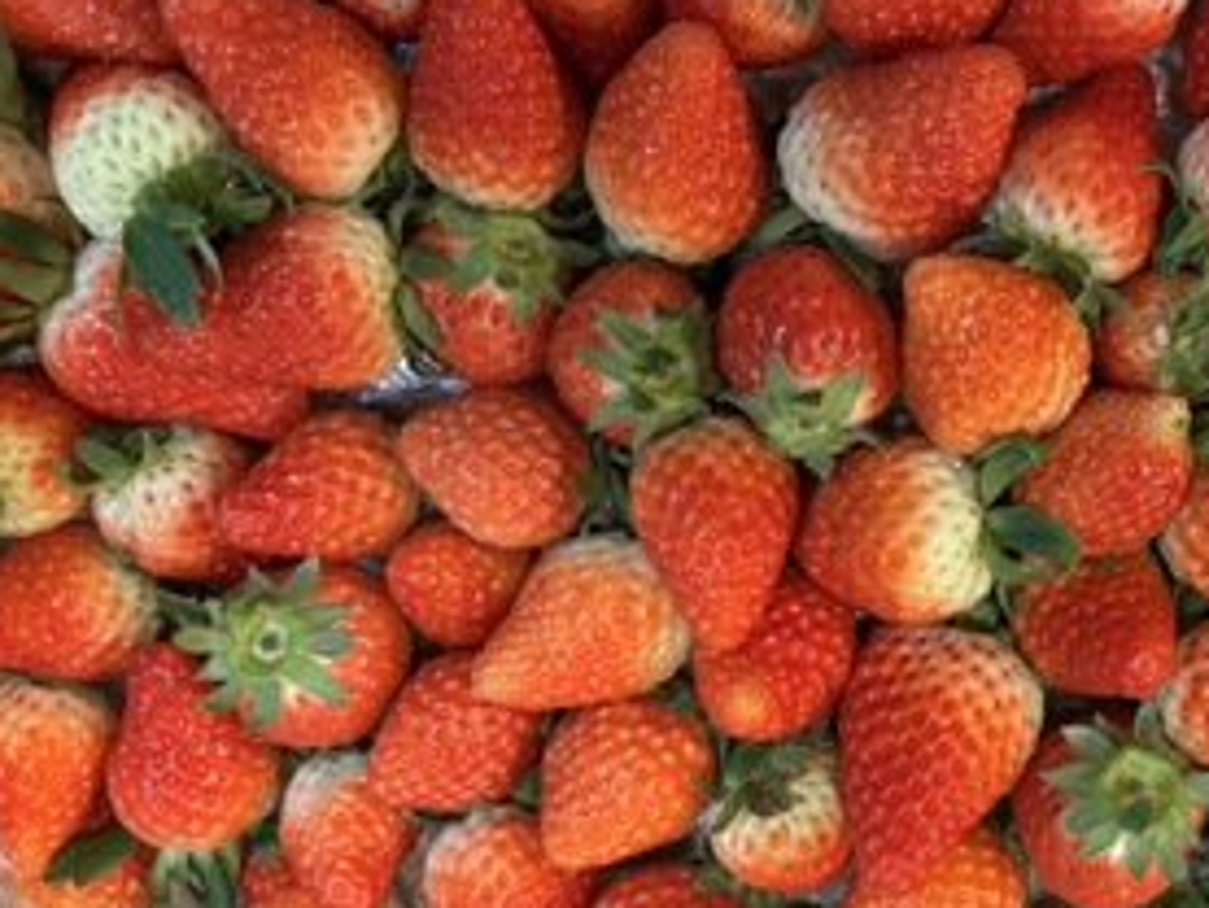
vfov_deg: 32.0
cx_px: 923
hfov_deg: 40.7
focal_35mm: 45
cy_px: 589
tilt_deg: -75.2
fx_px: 1572
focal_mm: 5.96
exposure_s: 1/60
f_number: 1.6
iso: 500
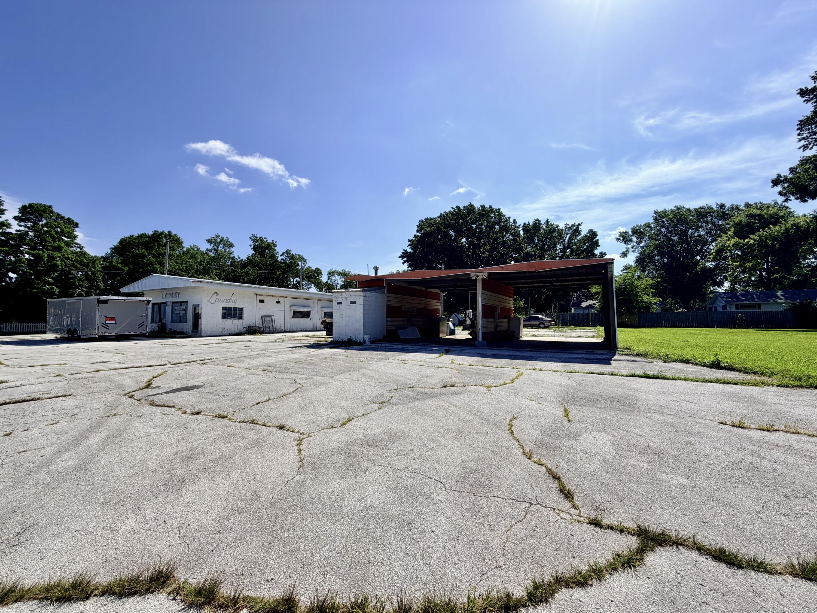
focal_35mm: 14
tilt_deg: +3.7
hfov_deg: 102.1
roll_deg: -0.5
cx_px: 408
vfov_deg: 85.7
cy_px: 306
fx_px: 330
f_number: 2.2
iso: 20
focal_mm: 2.22
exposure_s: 1/1534
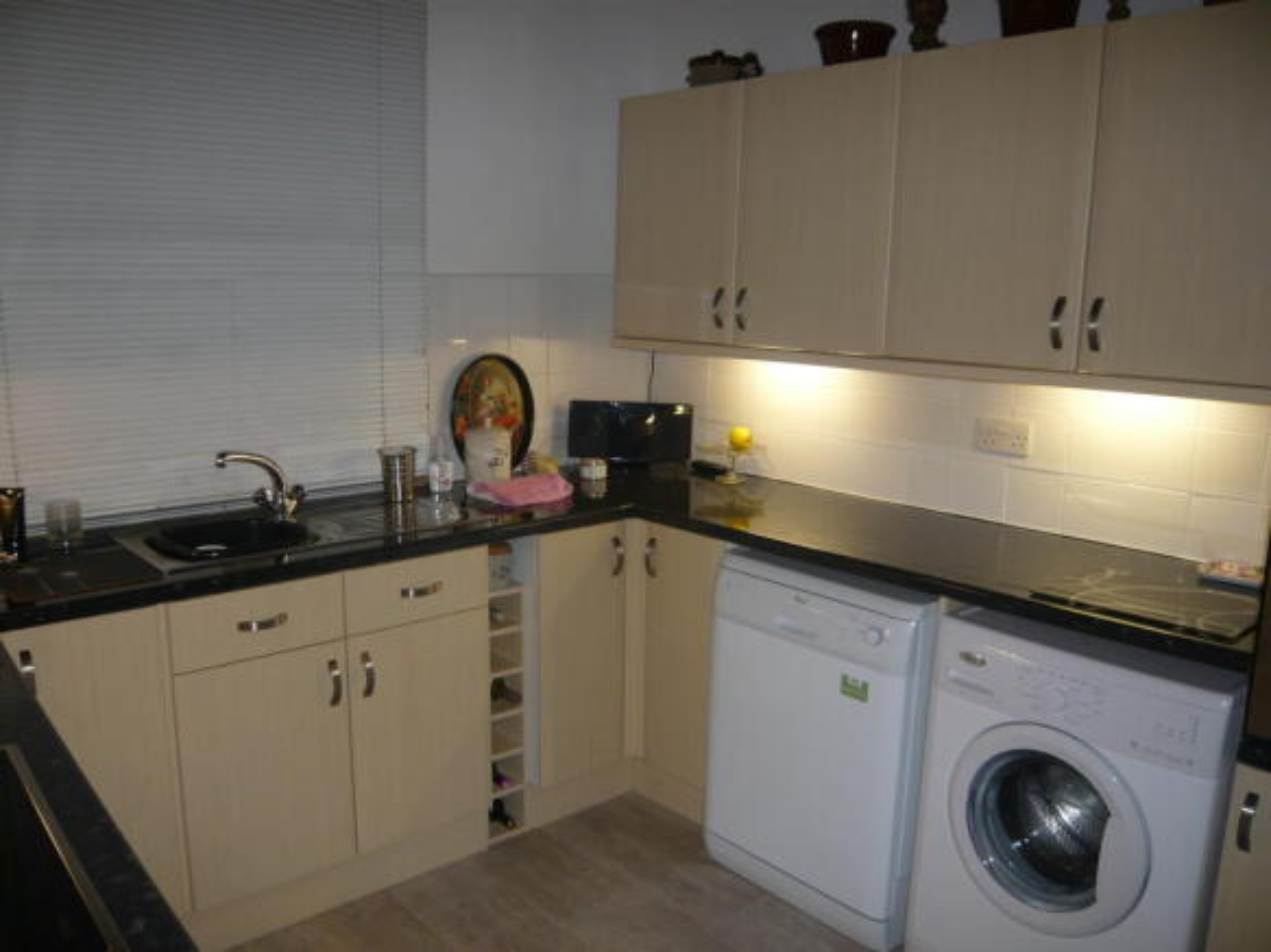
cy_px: 476
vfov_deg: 49.7
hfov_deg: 63.5
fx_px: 1028
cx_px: 636
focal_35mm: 28
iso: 100
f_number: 2.8
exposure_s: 1/30
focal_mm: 4.6
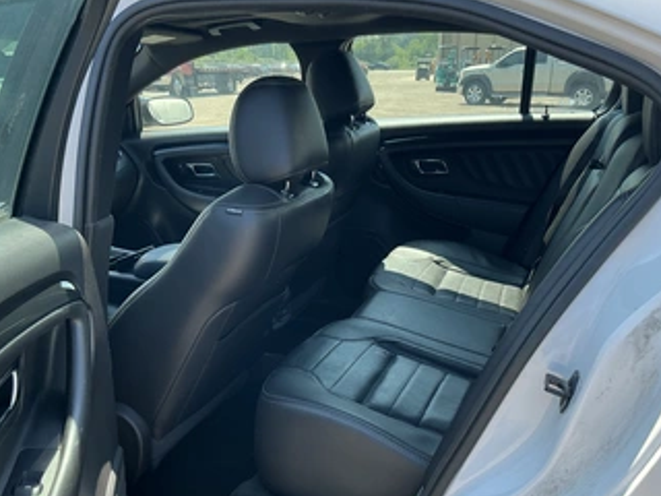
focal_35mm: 35
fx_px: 668
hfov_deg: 52.6
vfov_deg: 40.6
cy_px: 291
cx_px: 320
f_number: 1.8
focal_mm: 3
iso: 25
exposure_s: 1/276
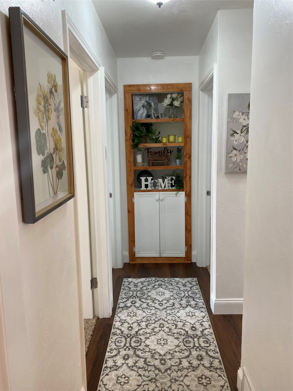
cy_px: 196
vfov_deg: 67.3
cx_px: 146
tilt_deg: -8.3
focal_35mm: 26
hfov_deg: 53.1
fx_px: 293
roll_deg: +0.9
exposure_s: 1/120
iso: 125
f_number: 1.8
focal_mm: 4.25
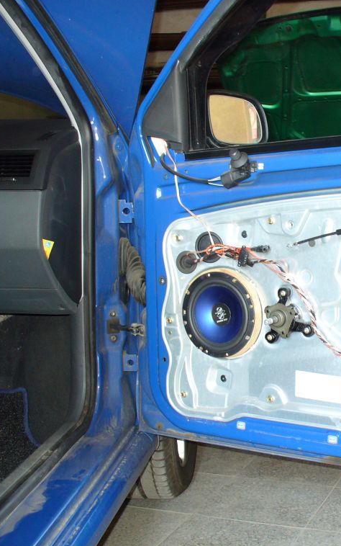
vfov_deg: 38.2
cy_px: 271
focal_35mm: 53
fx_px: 788
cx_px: 317
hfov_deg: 23.7
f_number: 2.8
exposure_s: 1/30
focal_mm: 6.1
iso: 100
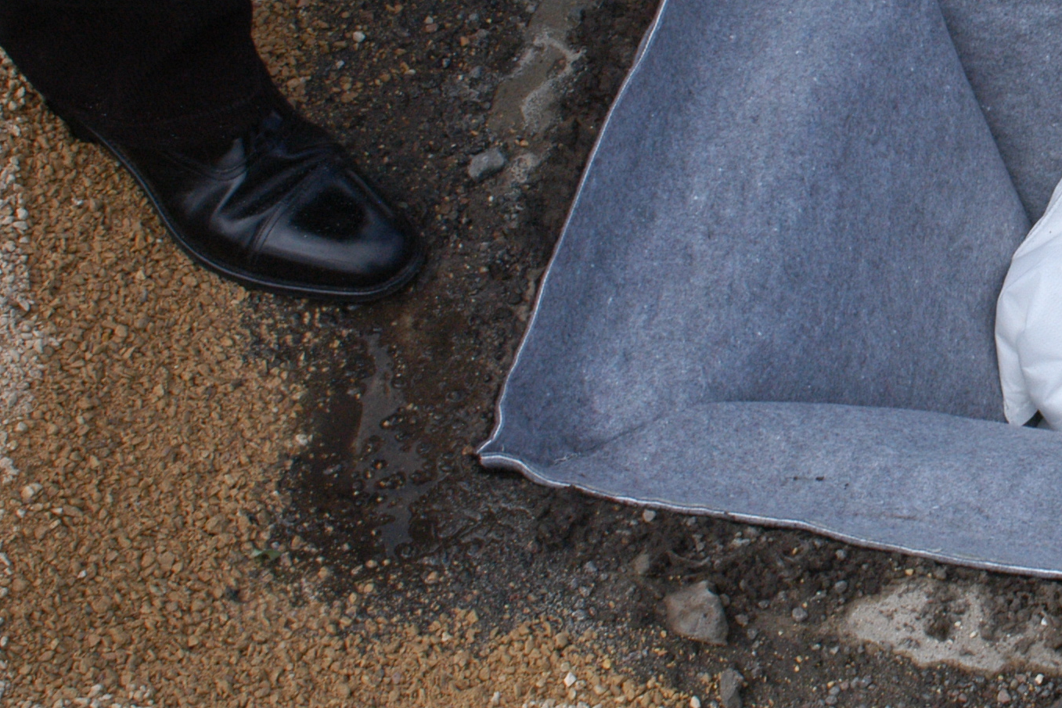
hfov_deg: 20.9
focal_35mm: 93
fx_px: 2744
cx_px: 1159
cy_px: 101
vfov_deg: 14.6
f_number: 11
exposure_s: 1/500
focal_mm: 28
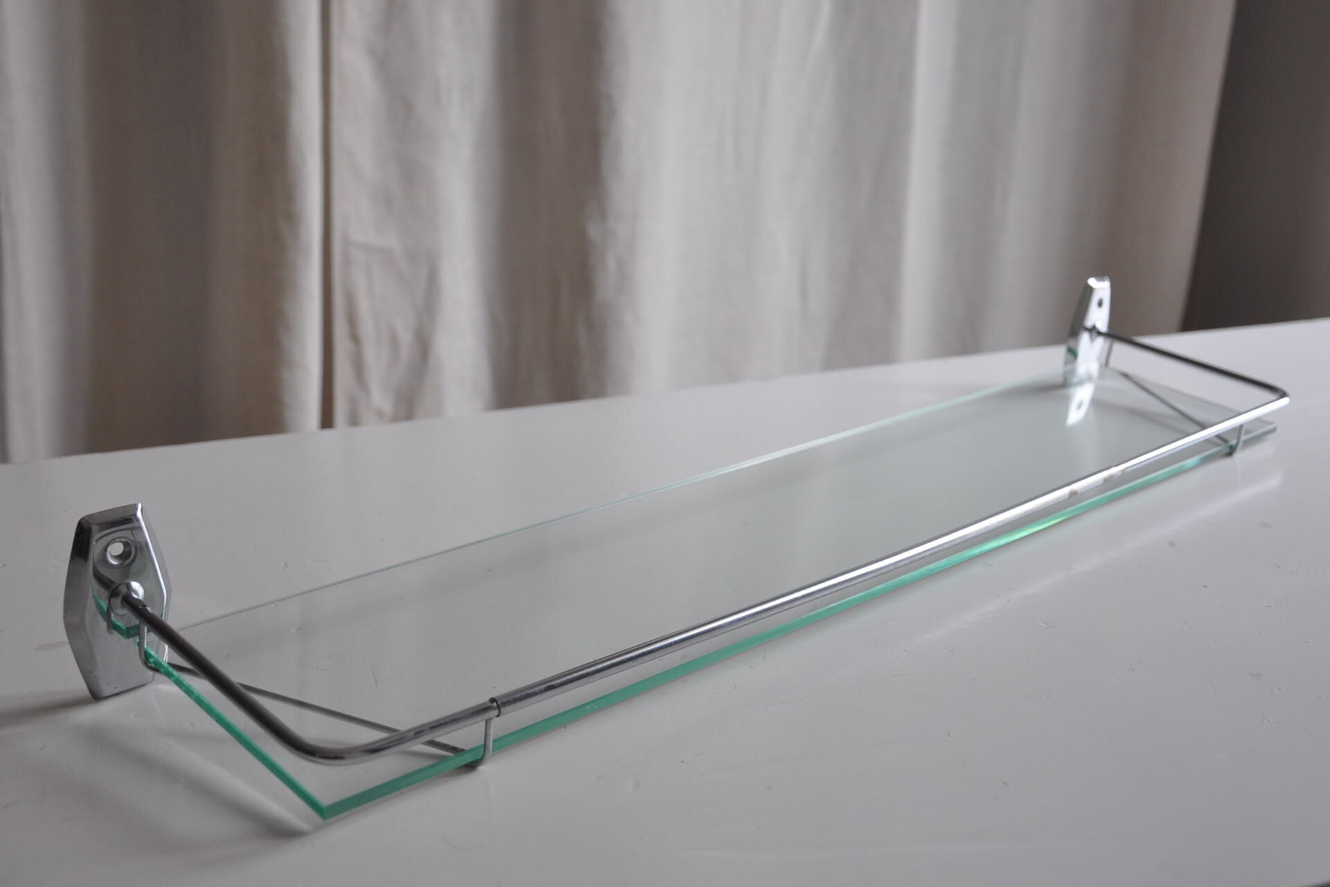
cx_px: 665
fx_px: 1441
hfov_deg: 49.6
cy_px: 444
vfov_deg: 34.2
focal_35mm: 39
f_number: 5
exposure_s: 1/100
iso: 400
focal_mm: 26
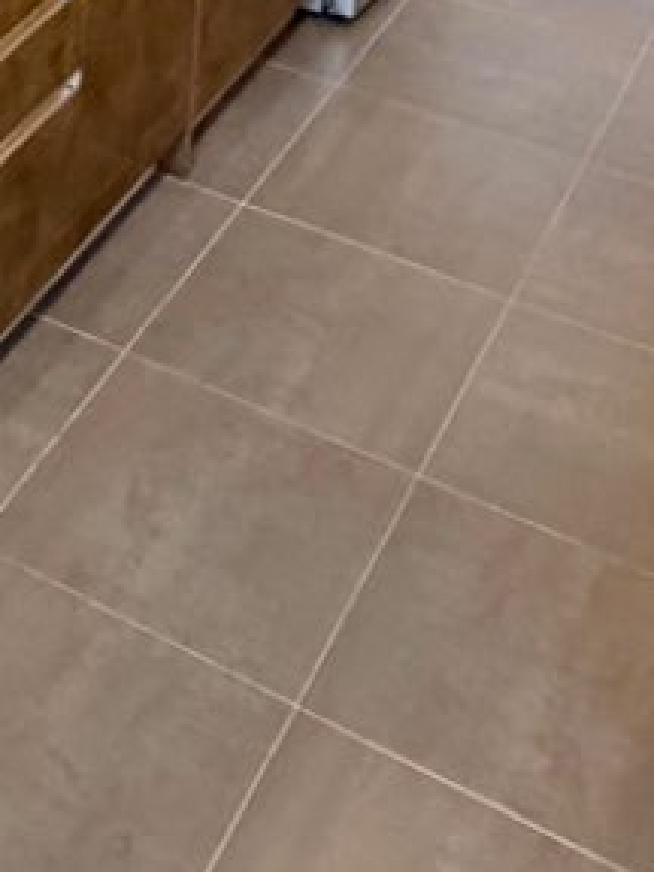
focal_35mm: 73
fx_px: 1839
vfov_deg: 23.8
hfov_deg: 18.8
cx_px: -186
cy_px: -236
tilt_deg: -22.2
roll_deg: +1.2
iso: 400
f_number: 2.2
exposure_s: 1/60
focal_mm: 2.22
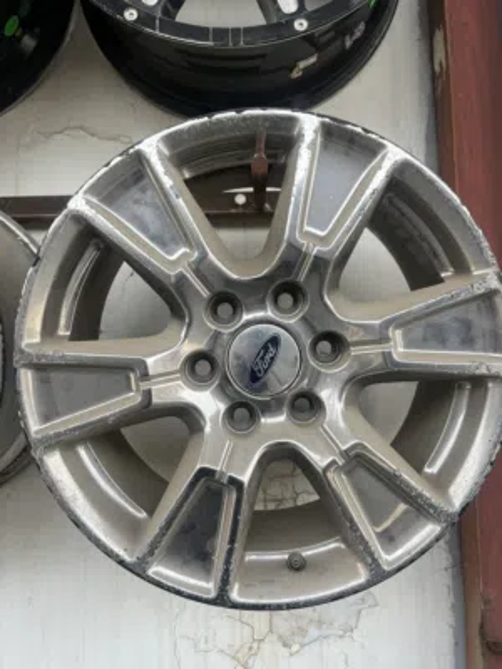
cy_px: 334
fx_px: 503
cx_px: 251
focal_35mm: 26
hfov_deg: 53.1
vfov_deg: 67.3
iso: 50
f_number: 1.5
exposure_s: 1/840
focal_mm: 5.7
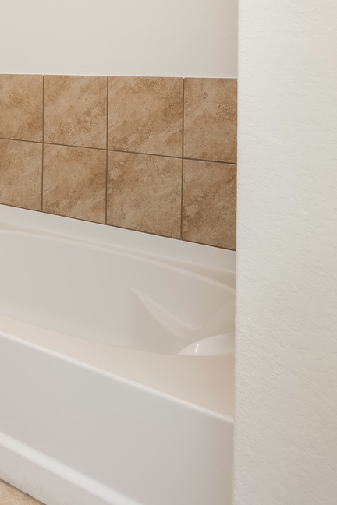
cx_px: -34
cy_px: 88
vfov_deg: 45.5
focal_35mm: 40
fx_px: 562
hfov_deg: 30.0
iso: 100
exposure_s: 1/1.67
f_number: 8
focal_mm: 16
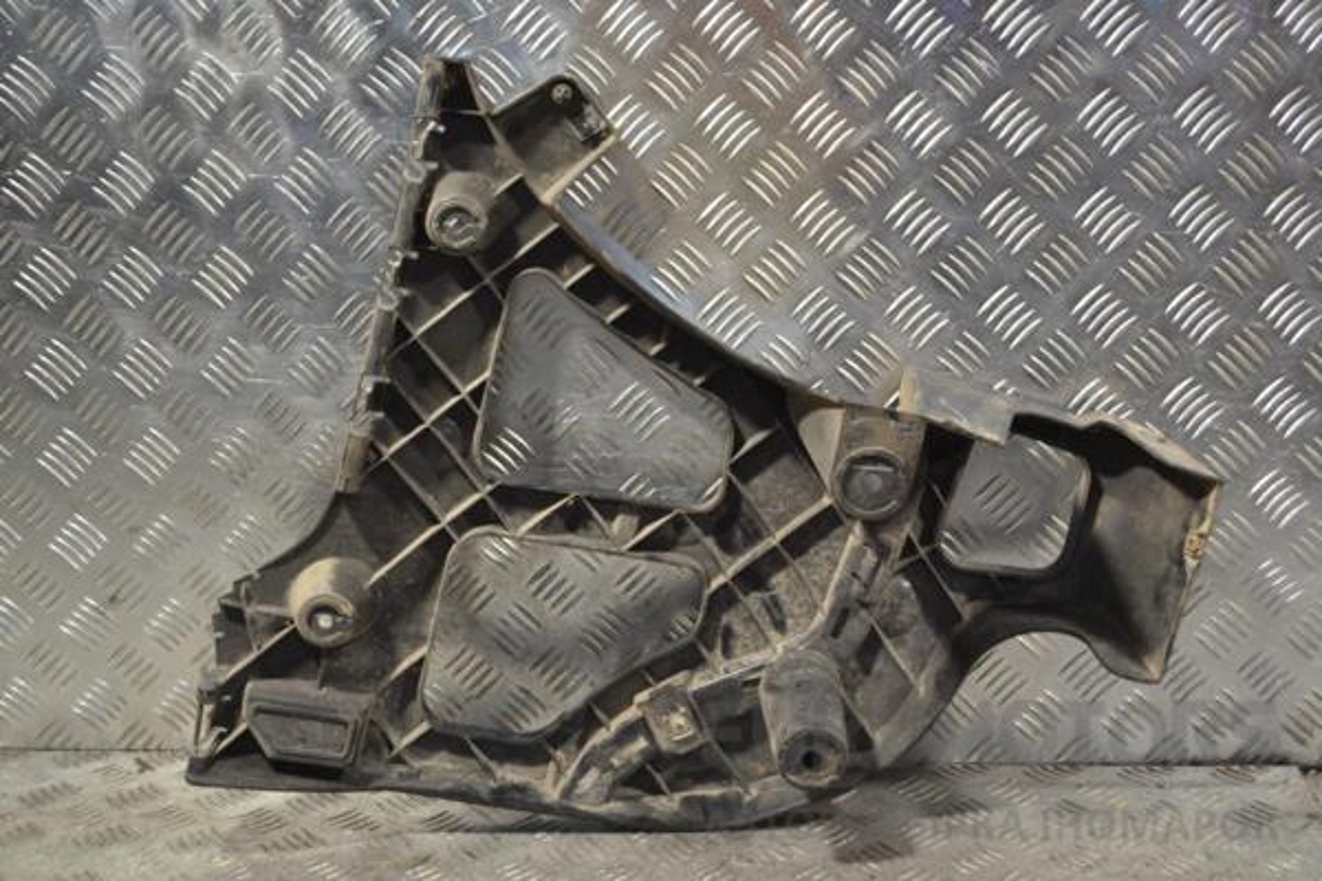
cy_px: 440
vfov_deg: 26.5
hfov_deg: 38.9
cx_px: 661
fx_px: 1873
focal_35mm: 51
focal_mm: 34
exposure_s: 1/30
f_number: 5
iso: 220
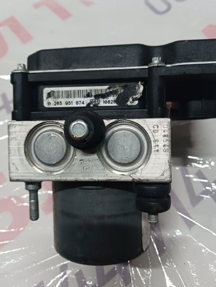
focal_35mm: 30
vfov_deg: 59.9
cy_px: 133
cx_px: 116
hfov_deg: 46.8
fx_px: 250
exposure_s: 1/25
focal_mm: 4
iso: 320
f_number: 1.8
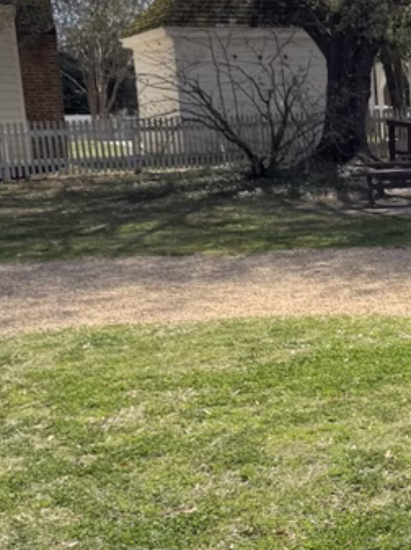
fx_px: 1158
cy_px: 356
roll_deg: +2.2
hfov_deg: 18.8
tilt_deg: -11.1
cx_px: 525
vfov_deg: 26.6
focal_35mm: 73
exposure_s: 1/4049
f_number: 1.78
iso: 80
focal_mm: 6.76
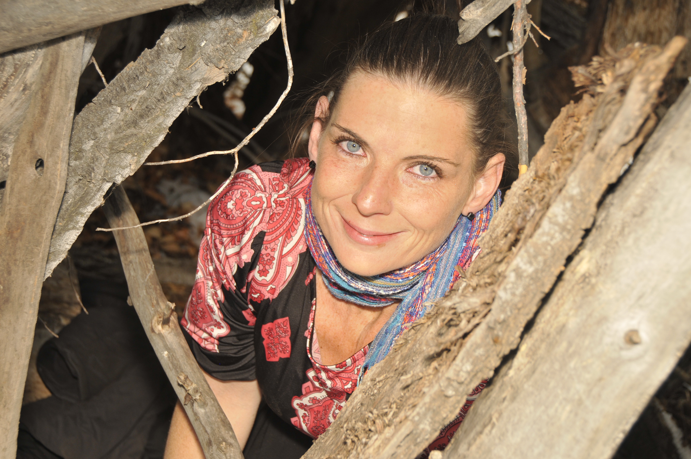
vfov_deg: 18.1
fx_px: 1438
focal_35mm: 75
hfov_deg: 27.0
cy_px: 230
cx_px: 346
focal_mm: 50
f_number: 5.6
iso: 250
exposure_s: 1/200
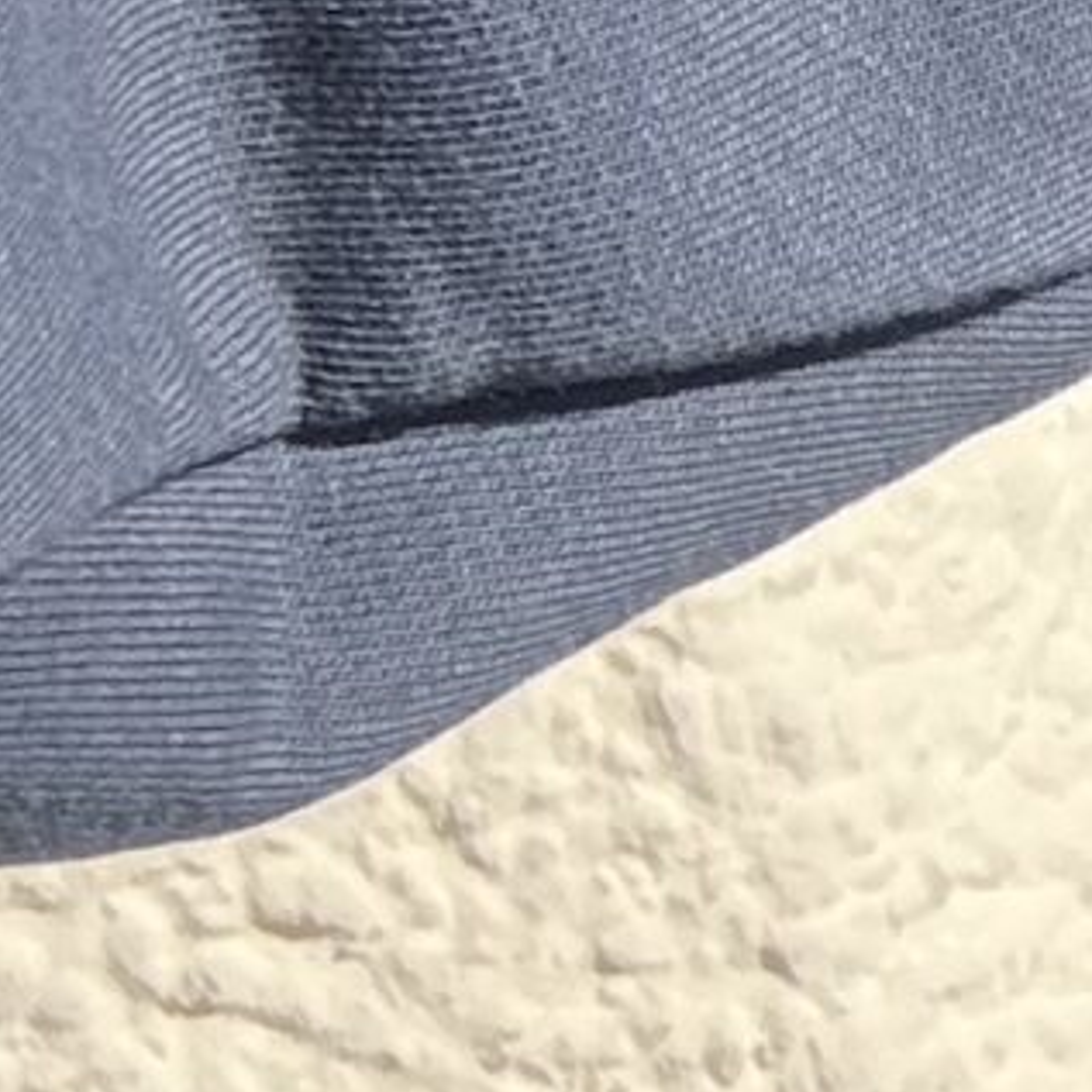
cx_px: 4130
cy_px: 468
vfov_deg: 10.7
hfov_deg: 7.8
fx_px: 5853
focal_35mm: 164
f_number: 1.9
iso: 40
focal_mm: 2.69
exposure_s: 1/614
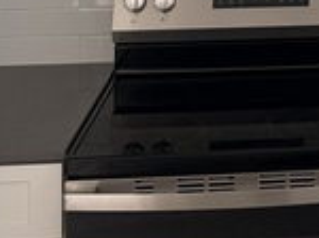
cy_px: -181
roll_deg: -0.8
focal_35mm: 107
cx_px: 482
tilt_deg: -3.3
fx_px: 984
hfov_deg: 16.7
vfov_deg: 12.6
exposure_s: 1/60
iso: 250
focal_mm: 6.76
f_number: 1.78
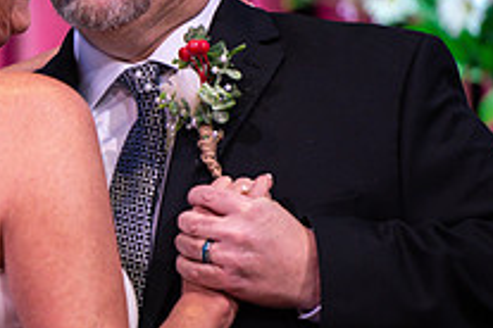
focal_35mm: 561
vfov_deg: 2.5
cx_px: 36
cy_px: 106
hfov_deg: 3.7
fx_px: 7682
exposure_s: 1/200
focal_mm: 200
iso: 800
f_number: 2.8
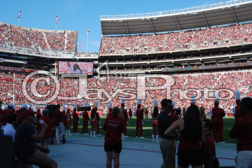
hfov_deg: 43.6
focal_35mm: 45
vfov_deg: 29.9
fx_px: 315
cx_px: 126
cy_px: 84
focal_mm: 30
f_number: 7.1
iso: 100
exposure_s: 1/200
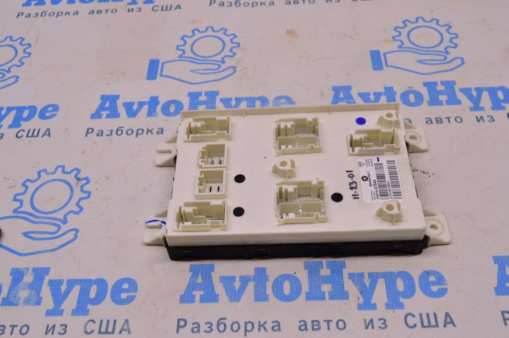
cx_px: 254
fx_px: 551
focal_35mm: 39
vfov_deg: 34.2
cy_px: 169
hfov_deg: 49.6
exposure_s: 1/200
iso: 1600
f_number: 8
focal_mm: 26
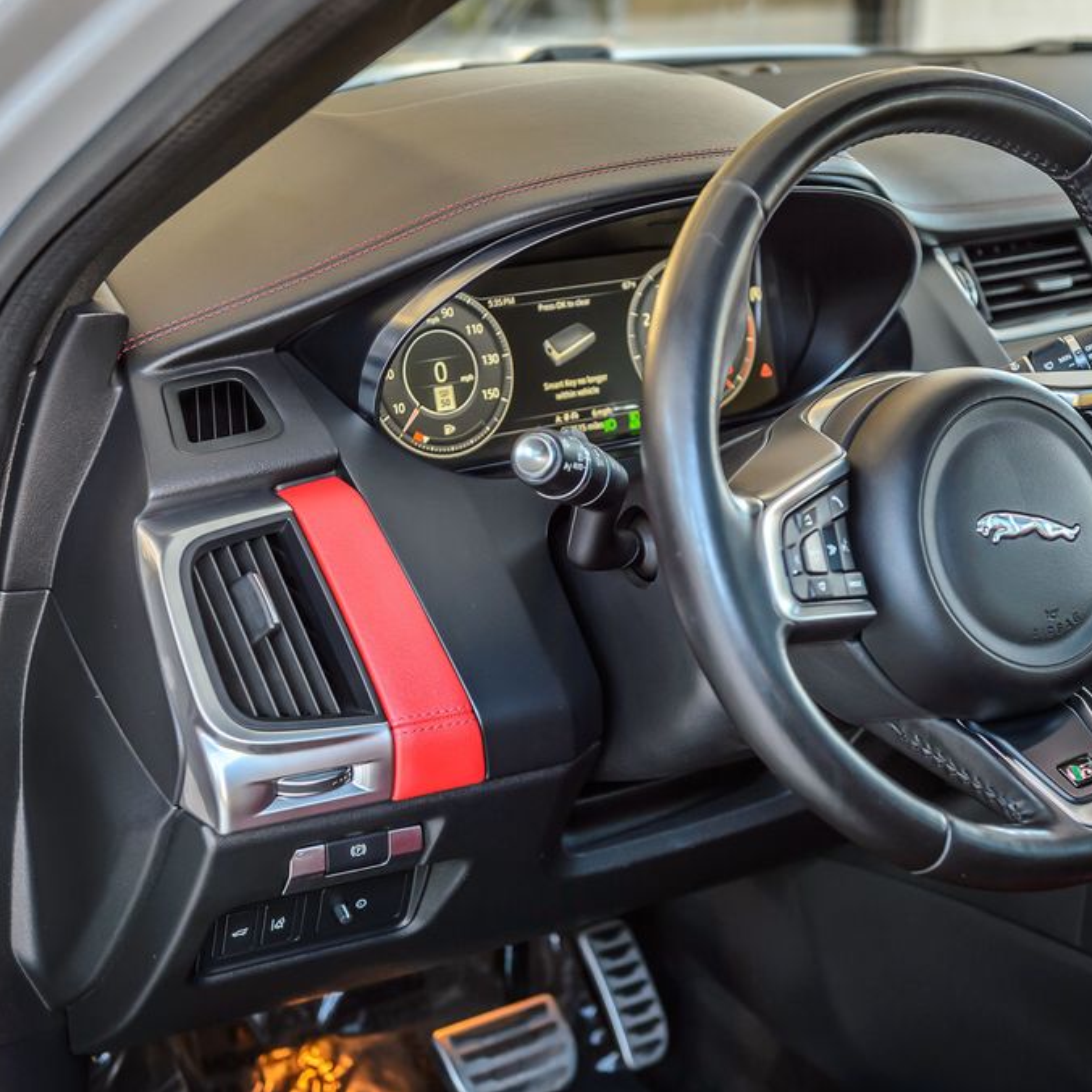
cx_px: 592
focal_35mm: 64
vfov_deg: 26.9
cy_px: 555
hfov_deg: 26.9
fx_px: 2284
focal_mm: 48
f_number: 4
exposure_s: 1/100
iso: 400
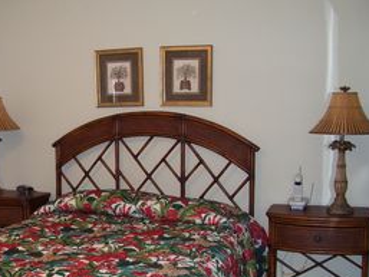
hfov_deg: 35.7
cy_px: 172
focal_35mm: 53
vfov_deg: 27.5
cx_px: 112
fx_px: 565
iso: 125
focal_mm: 6
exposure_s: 1/60
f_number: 2.7
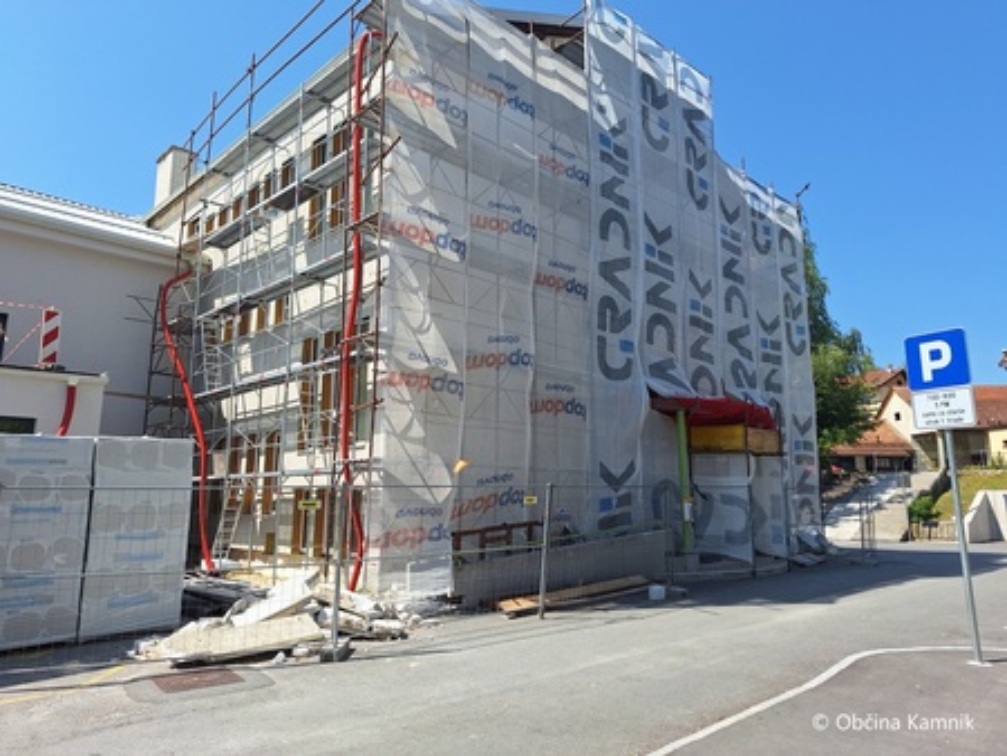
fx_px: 669
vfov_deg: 58.9
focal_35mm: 23
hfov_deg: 73.9
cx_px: 504
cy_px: 378
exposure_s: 1/2193
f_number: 1.8
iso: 40
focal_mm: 5.54
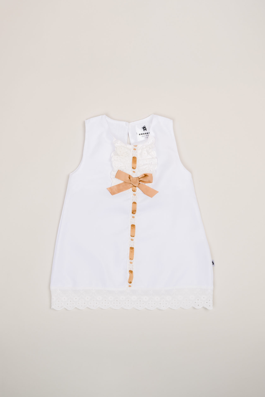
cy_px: 198
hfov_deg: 27.0
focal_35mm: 50
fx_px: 552
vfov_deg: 39.6
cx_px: 132
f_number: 11
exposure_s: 1/200
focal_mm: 50
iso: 64
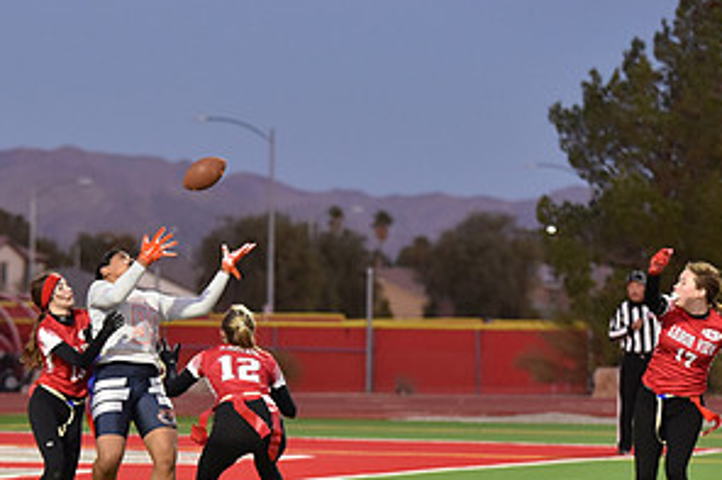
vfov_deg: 5.4
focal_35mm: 255
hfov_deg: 8.1
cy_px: 381
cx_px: 237
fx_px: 5111
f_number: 2.8
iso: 2000
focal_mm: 130
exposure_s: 1/500
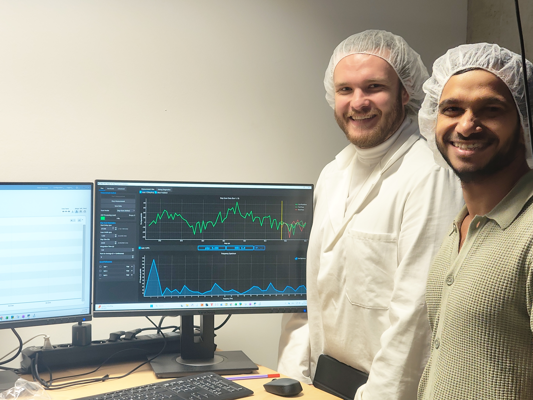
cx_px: 266
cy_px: 200
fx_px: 955
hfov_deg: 31.2
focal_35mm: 62
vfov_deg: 23.7
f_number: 2
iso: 786
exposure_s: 1/100
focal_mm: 7.1
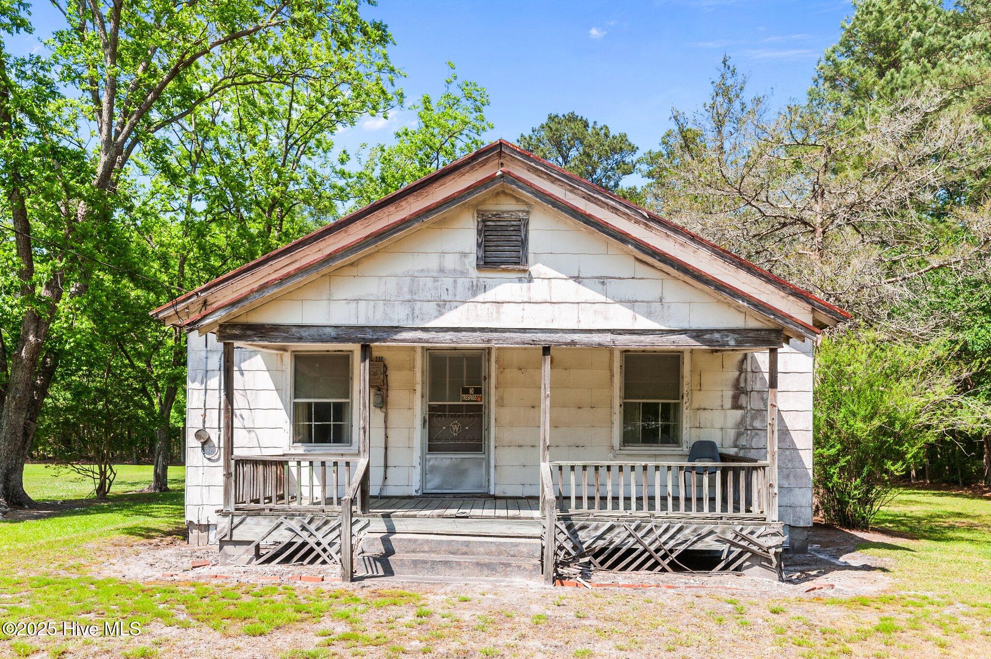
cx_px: 496
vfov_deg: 44.9
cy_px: 330
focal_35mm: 29
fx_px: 798
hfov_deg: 63.7
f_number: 10
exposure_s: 1/400
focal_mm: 29
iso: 400
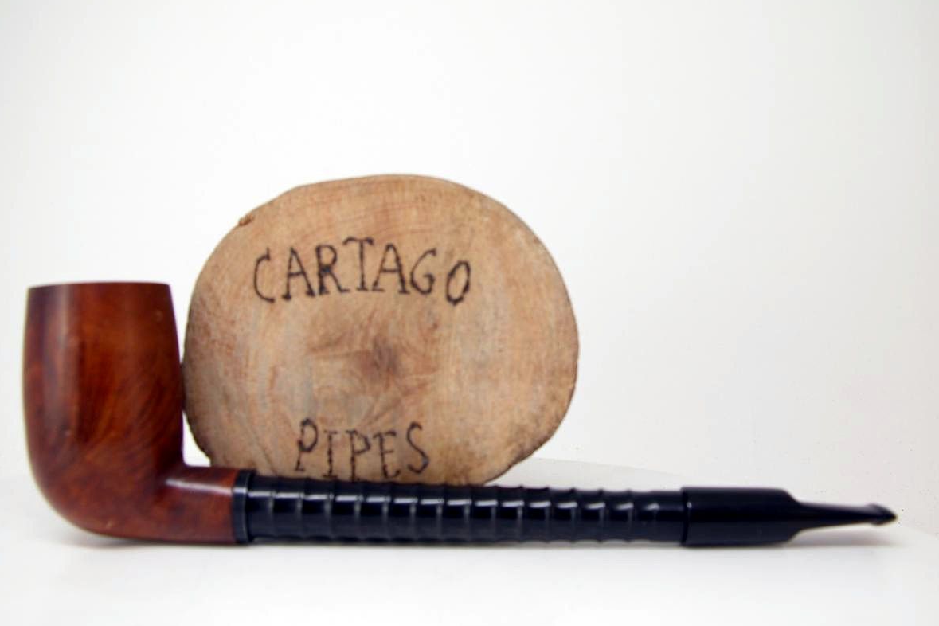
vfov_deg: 36.9
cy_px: 299
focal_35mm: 36
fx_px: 939
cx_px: 463
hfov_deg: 53.1
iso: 100
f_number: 3.2
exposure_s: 1/67.3
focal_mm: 8.9
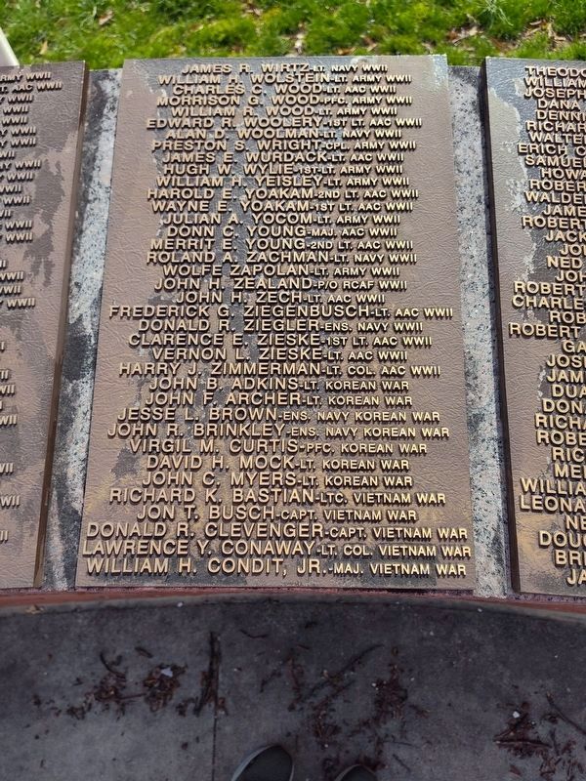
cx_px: 293
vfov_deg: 73.9
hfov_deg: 58.9
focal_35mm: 23
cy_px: 390
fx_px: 519
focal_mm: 5.56
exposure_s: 1/982
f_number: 1.8
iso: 100
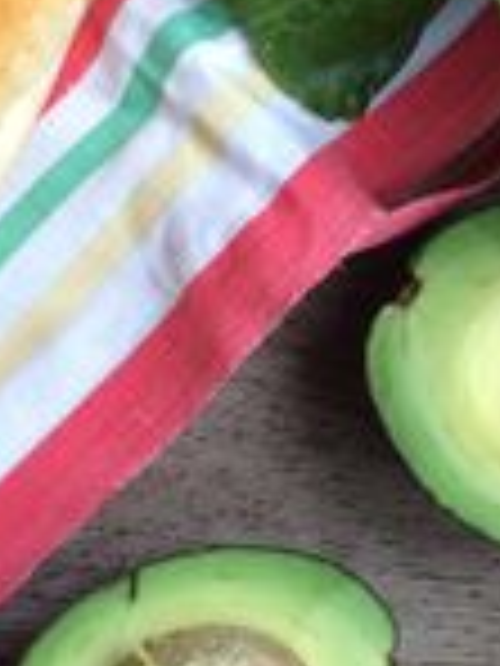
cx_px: 464
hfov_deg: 14.6
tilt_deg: -86.9
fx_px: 1926
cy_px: 432
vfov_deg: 19.6
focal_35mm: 100
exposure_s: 1/50
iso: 40
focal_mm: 4.15
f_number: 2.2
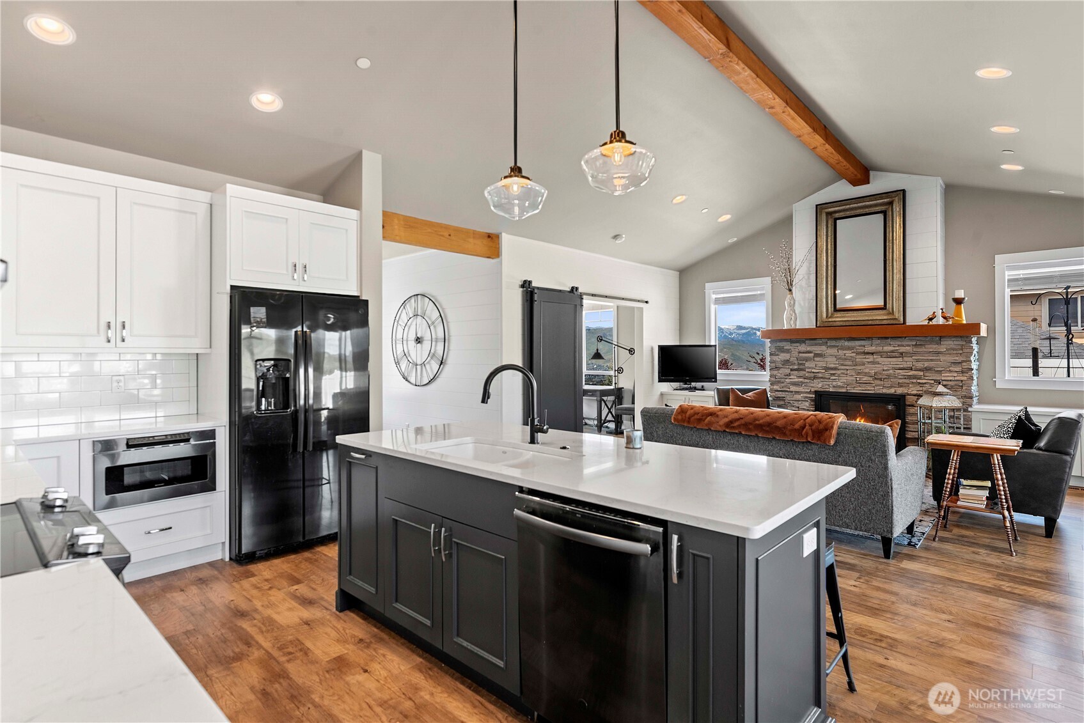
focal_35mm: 17
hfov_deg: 93.3
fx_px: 512
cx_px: 542
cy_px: 362
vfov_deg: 70.5
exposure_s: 1/5
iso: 200
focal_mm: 17
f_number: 8
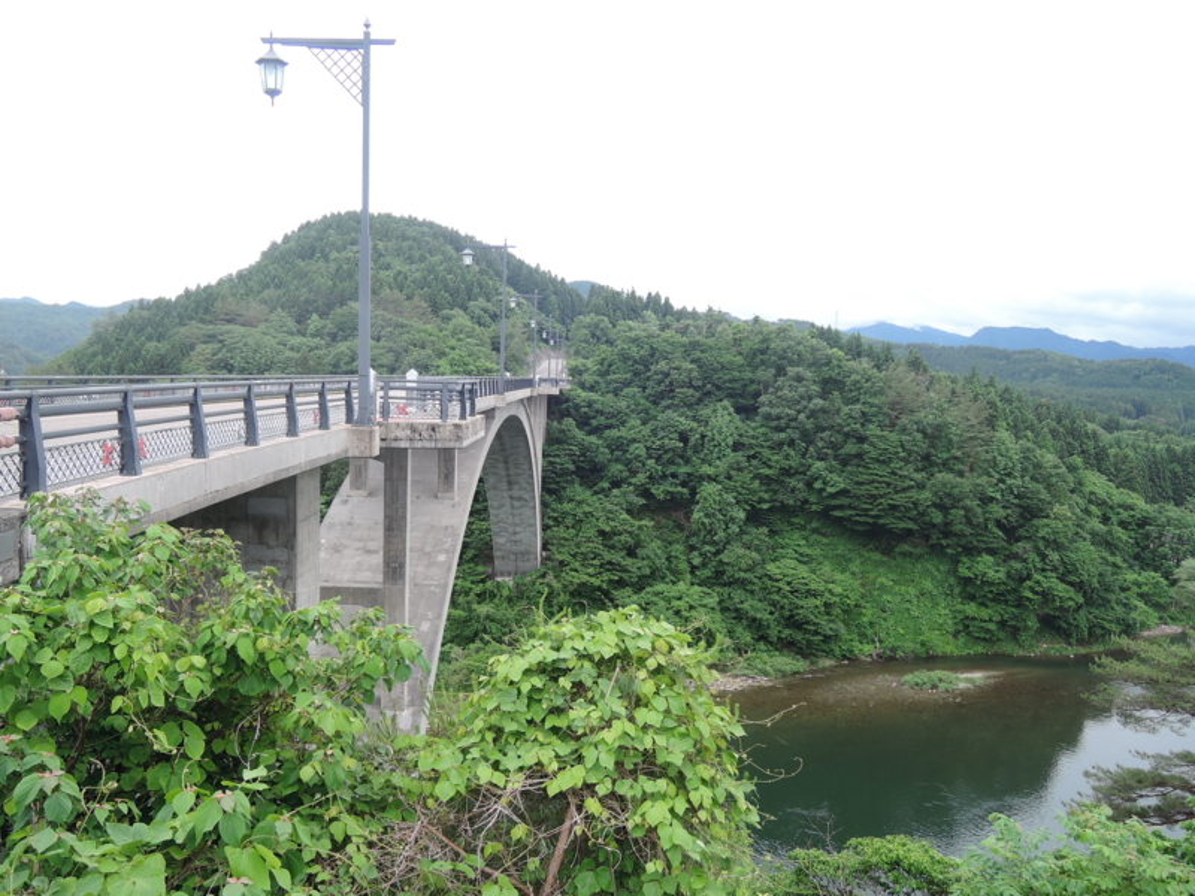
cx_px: 598
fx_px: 967
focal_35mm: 28
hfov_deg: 63.4
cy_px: 448
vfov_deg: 49.7
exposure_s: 1/50
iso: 80
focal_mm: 6
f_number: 3.2
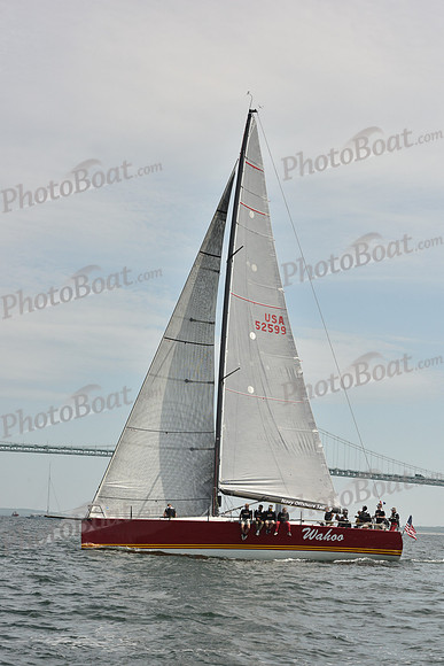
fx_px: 1294
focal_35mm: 70
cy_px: 333
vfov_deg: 28.8
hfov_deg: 19.5
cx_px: 222
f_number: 10
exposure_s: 1/1000
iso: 400
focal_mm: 70
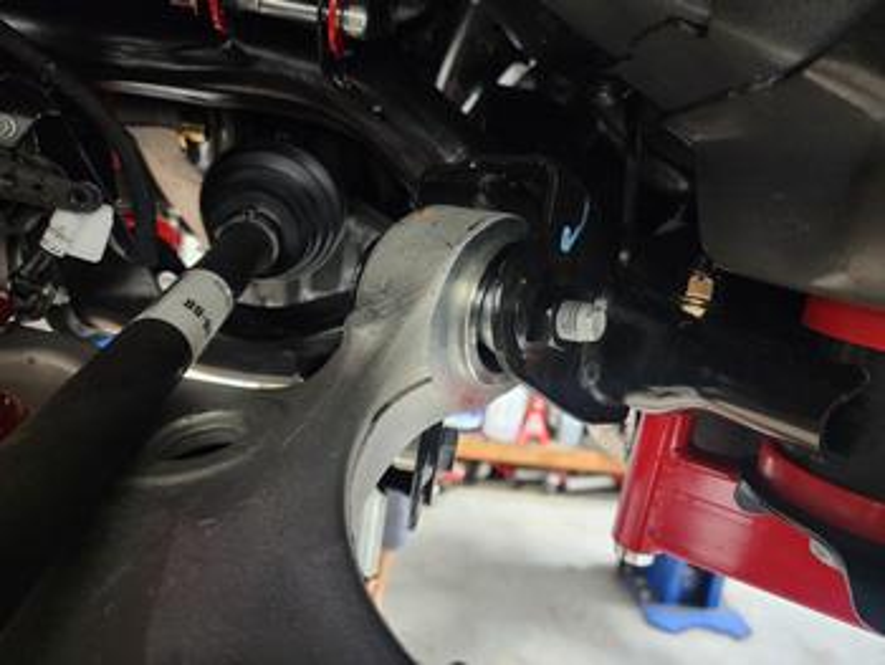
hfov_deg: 73.9
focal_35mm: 23
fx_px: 588
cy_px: 332
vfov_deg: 58.9
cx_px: 442
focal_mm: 6.4
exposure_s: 1/40
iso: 640
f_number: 1.8
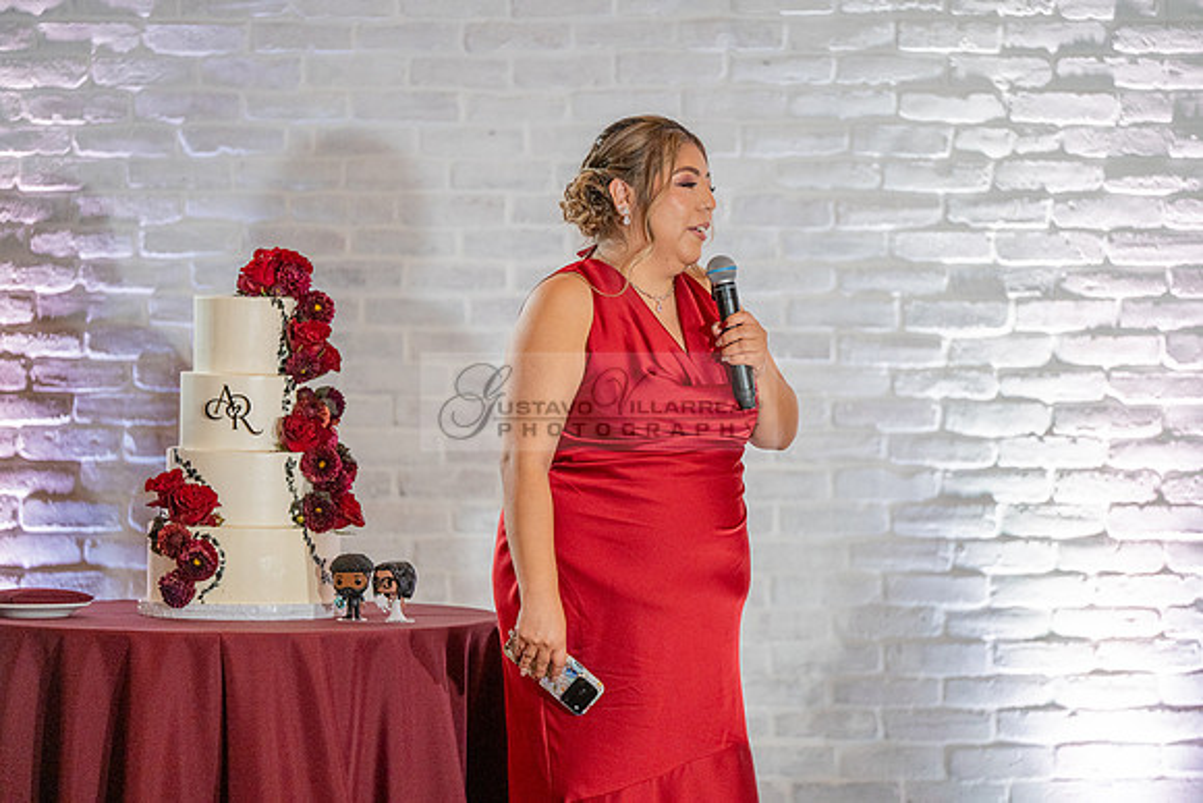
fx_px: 6685
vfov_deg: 6.9
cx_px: 602
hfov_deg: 10.3
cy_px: 402
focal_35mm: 200
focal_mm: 200
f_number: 2.8
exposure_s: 1/320
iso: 1600
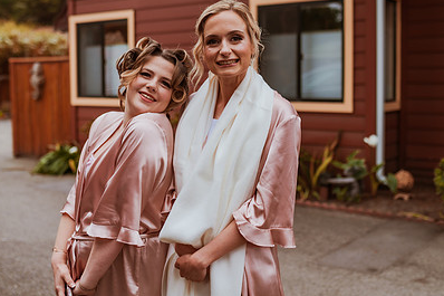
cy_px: 112
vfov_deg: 26.4
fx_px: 629
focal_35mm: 51
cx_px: 201
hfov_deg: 38.9
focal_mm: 35
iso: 100
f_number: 2.2
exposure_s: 1/1250
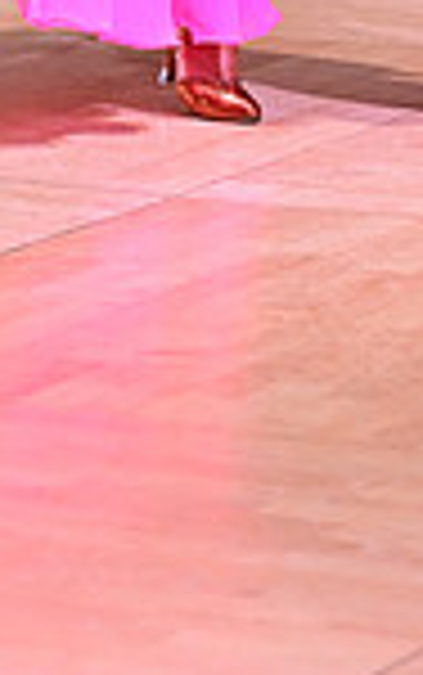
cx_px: 288
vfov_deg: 5.5
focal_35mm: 375
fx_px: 6904
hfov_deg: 3.5
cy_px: -621
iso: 1600
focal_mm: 95
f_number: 2.8
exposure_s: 1/400
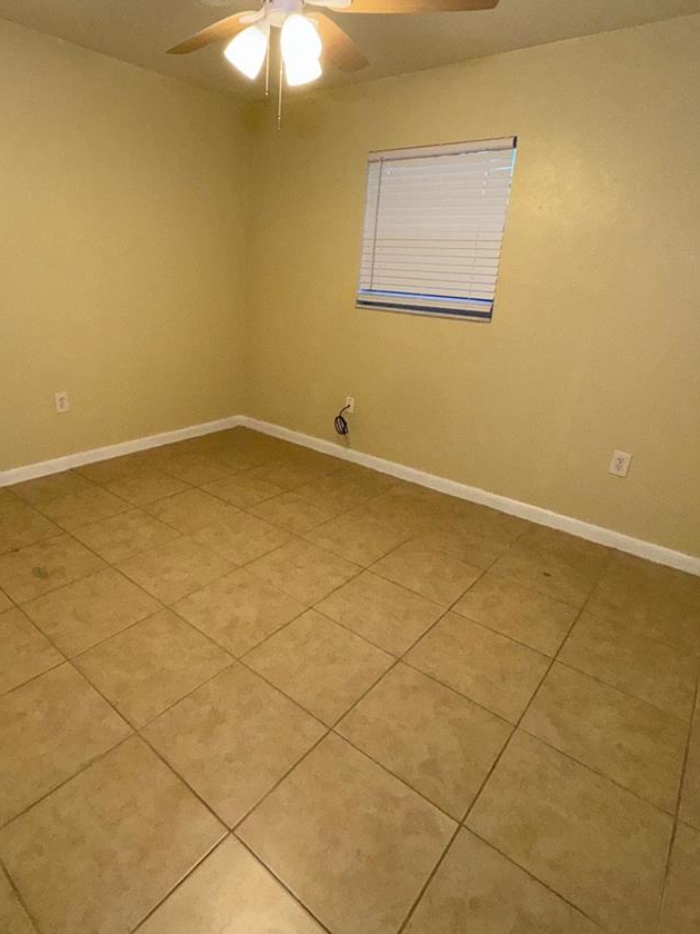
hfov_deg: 65.4
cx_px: 282
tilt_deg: -14.4
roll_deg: -2.7
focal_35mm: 20
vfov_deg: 81.2
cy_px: 398
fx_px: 539
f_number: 2.2
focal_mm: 2.22
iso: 160
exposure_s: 1/120
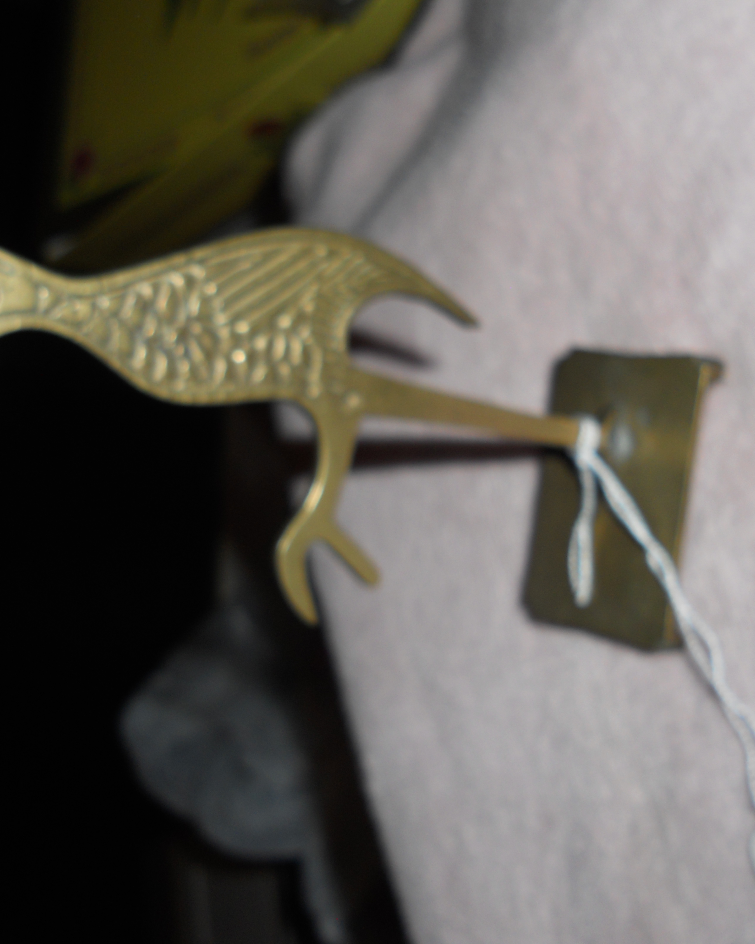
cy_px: 472
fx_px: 1173
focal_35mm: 42
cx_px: 341
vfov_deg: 43.8
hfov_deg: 35.6
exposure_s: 1/25
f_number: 8.8
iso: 80
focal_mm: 5.8
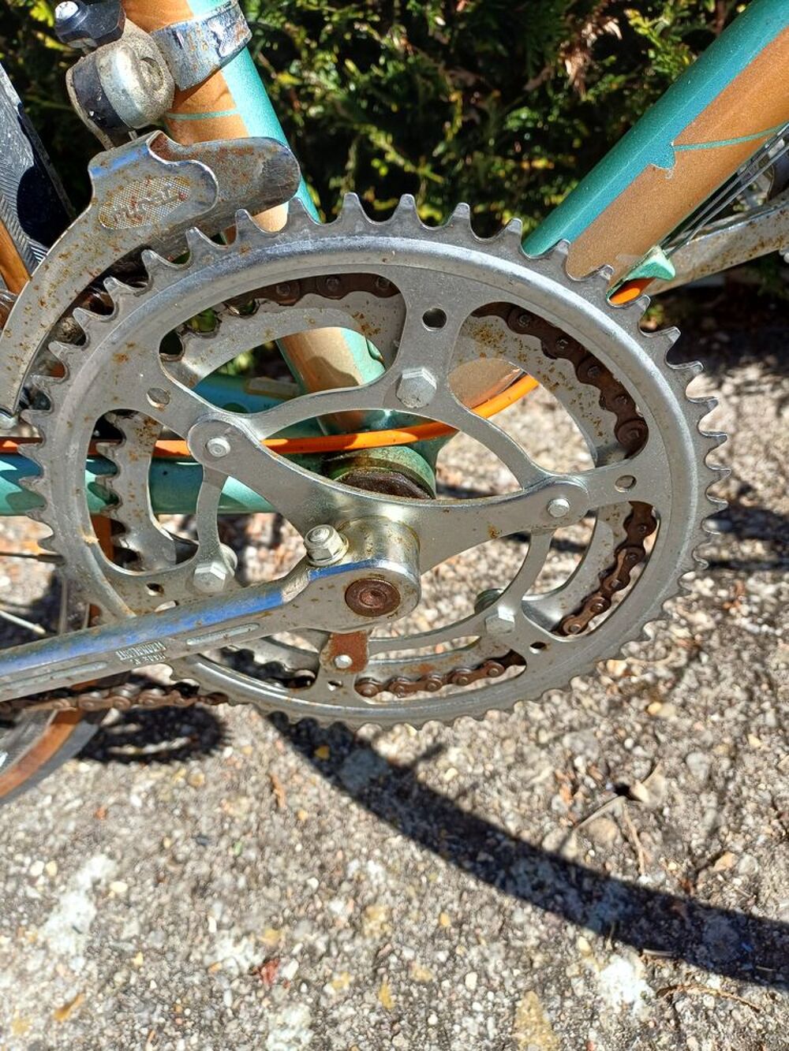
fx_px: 760
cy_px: 526
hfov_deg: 54.9
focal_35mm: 25
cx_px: 394
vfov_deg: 69.4
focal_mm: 4.65
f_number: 1.8
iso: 50
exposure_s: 1/539
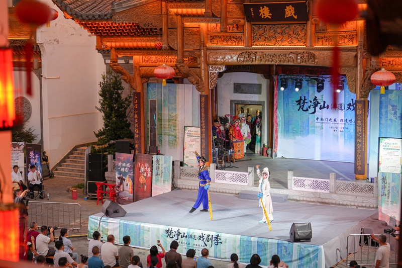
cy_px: 134
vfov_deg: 19.4
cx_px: 201
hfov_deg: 28.8
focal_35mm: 70
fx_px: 781
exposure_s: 1/125
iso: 800
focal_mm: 70
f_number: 3.5
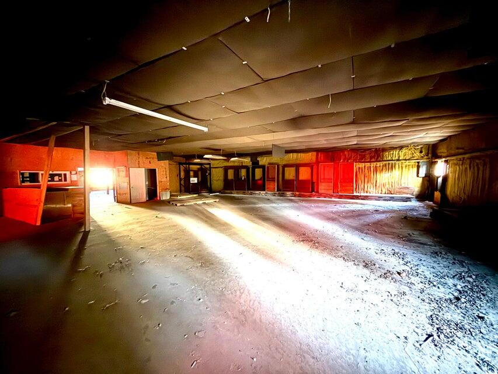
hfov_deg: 102.1
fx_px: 201
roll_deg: +0.4
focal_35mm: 14
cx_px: 249
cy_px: 187
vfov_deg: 85.7
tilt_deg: -4.4
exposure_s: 1/8
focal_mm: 2.22
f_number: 2.2
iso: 1250
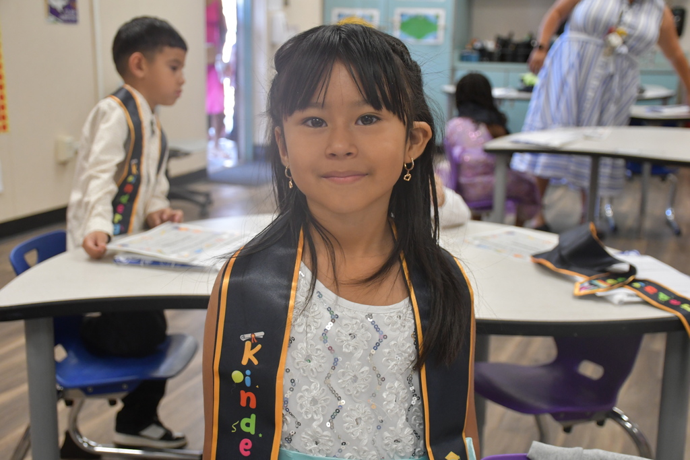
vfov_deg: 26.5
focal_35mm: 51
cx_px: 345
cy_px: 230
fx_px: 978
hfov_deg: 38.9
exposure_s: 1/125
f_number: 4.2
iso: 1800
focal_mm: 34
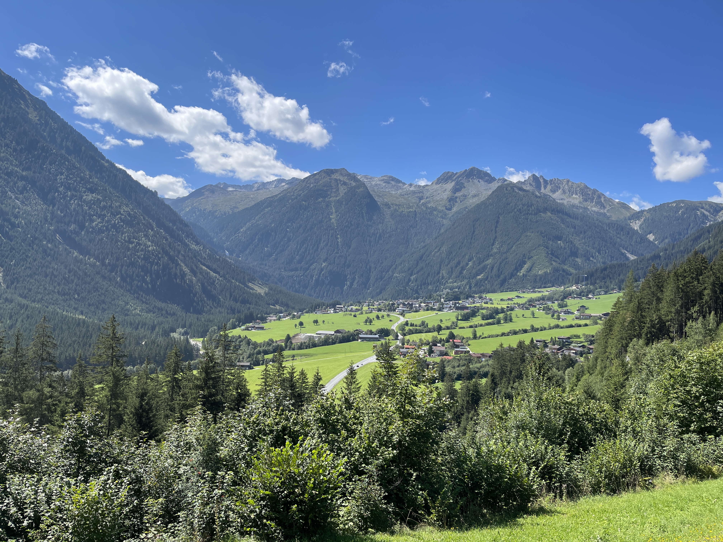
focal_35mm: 26
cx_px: 362
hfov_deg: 67.3
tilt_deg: +4.2
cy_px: 271
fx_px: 543
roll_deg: -0.4
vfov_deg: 53.1
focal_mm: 5.1
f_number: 1.6
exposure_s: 1/2717
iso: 32
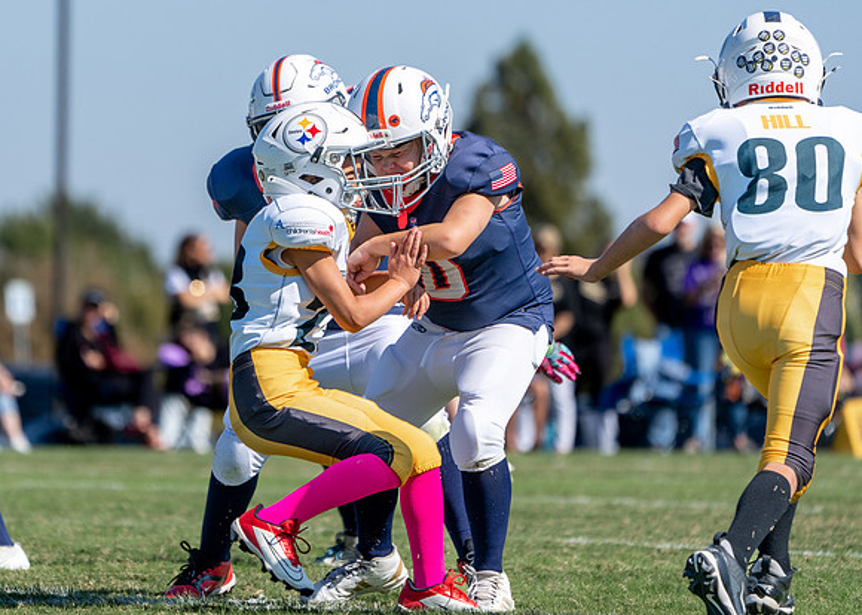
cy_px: 245
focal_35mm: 403
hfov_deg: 5.0
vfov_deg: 3.6
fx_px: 9858
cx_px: 305
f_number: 5.6
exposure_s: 1/1600
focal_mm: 318
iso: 200
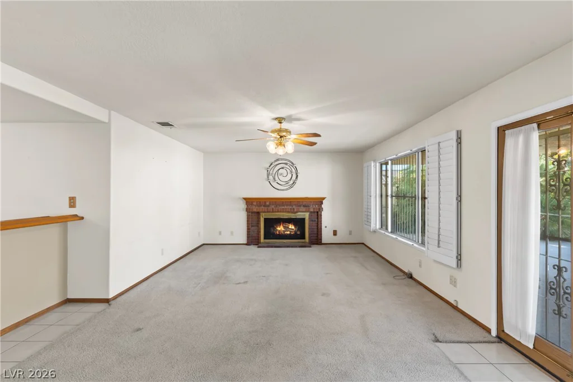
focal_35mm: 18
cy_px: 191
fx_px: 287
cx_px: 286
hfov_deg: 90.0
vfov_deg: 67.4
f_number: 8
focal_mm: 18
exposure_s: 1/4
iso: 400
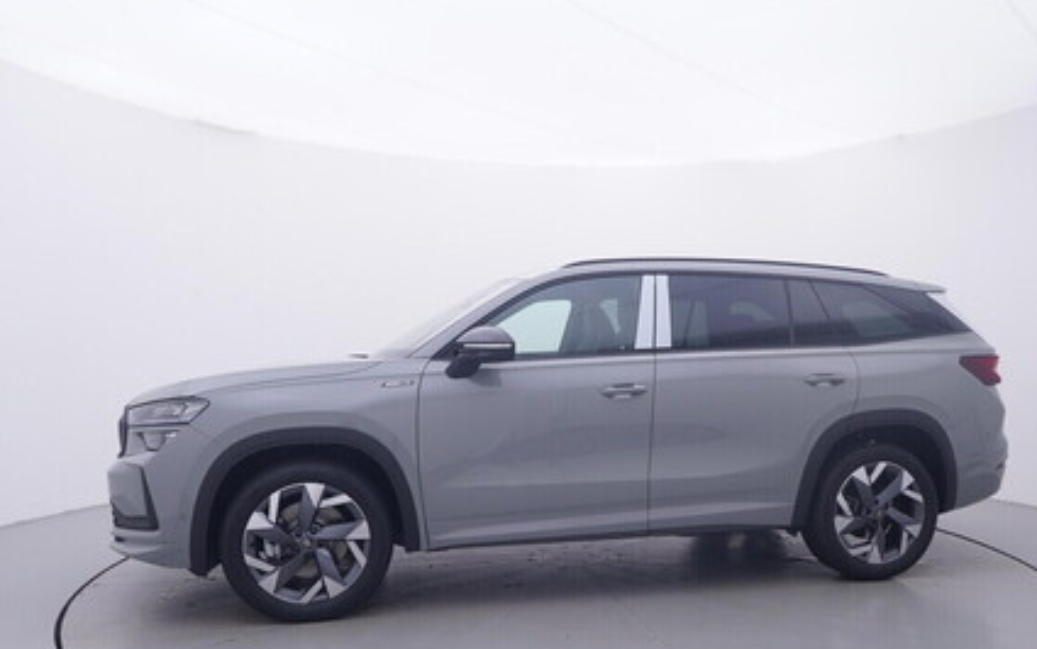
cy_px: 392
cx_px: 572
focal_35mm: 30
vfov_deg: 42.1
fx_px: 839
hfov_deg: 63.3
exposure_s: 1/80
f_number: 5
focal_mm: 15
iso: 200
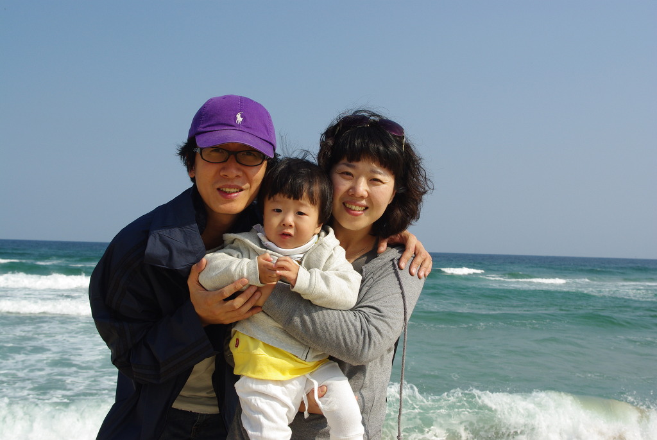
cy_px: 220
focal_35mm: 42
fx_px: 767
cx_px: 328
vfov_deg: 32.0
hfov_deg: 46.4
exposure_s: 1/500
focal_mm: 28.13
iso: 200
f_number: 8
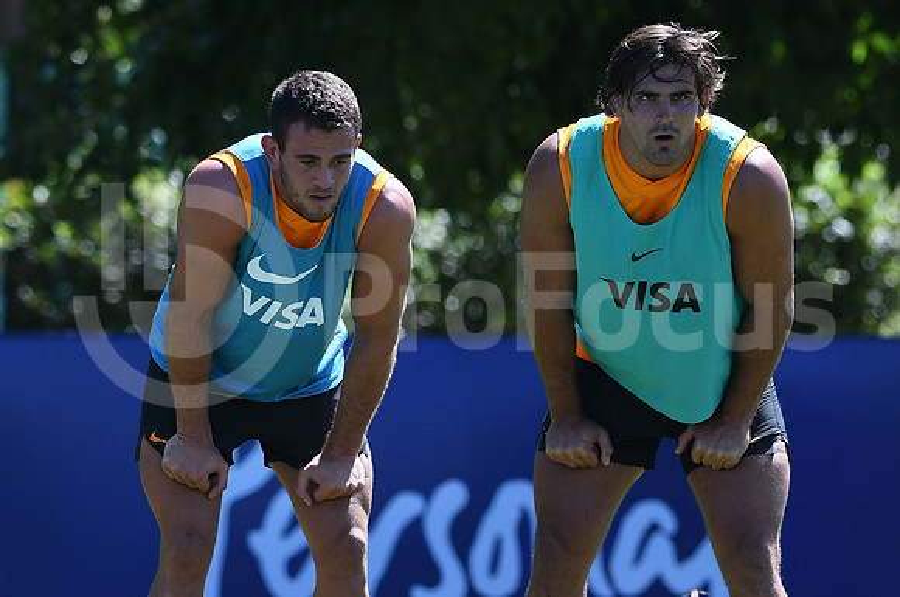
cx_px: 450
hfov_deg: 4.6
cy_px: 298
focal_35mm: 450
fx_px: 11234
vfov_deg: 3.0
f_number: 4
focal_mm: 300
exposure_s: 1/1600
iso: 320
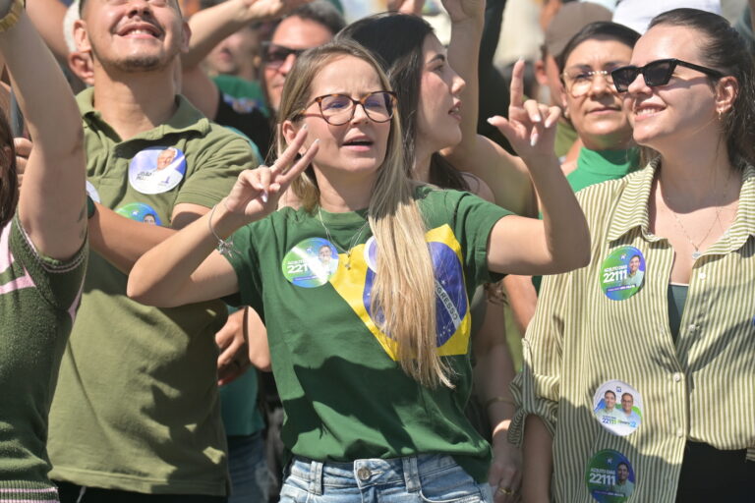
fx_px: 3146
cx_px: 378
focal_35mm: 150
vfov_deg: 9.1
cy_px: 252
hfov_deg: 13.7
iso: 100
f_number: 3.5
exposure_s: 1/2000
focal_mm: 100
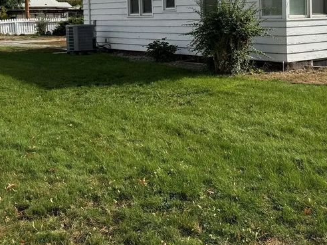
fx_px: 472
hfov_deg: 37.4
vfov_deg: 28.3
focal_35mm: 50
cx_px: 241
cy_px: 39
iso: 80
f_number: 1.78
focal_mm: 6.76
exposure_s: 1/7092
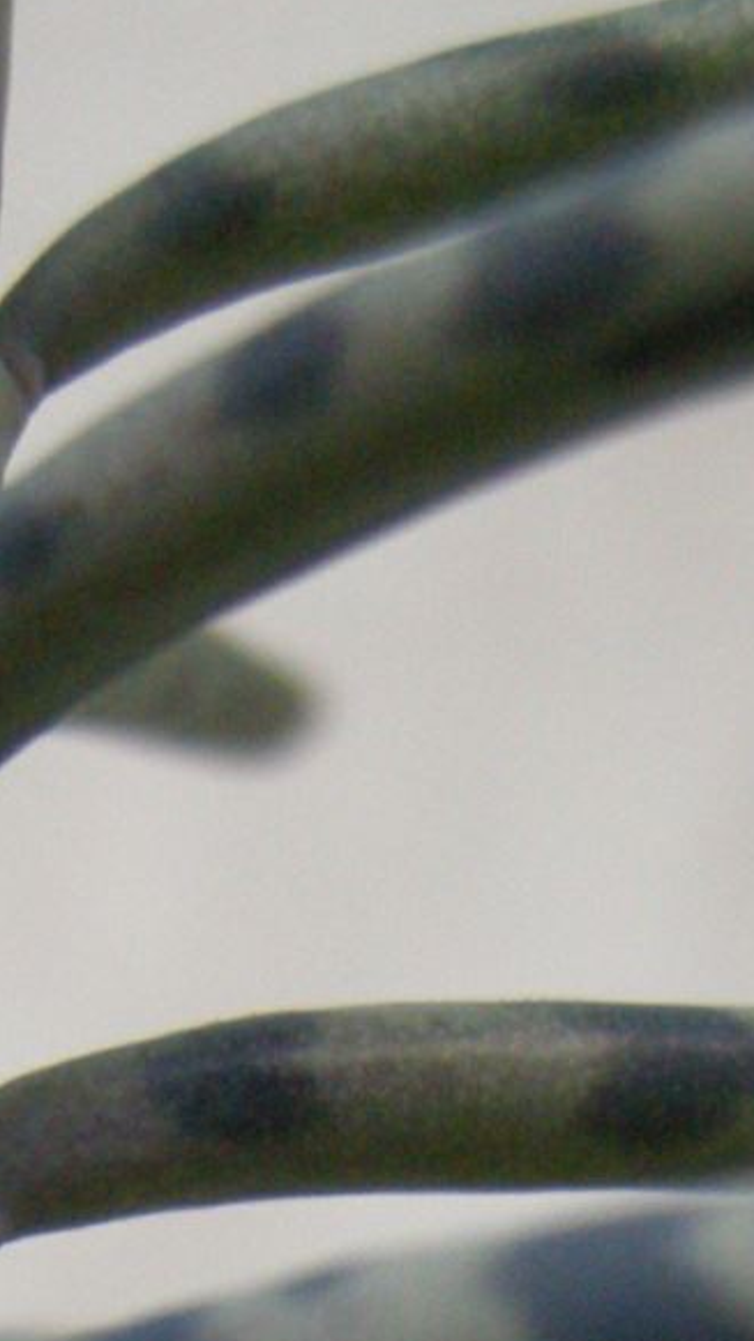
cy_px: 2279
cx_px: 325
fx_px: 4660
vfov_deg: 14.7
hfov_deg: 9.2
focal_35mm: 131
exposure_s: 1/62.2
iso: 316
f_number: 2.7
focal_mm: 7.5
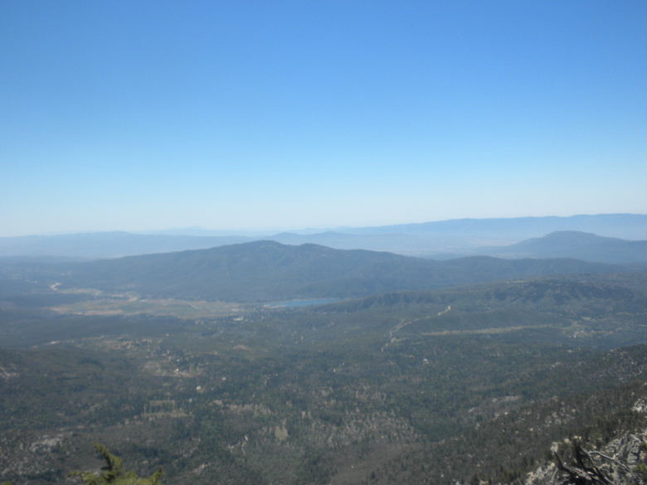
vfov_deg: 38.7
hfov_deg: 50.1
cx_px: 324
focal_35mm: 37
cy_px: 242
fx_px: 692
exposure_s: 1/104
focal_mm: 6.6
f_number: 10
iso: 64
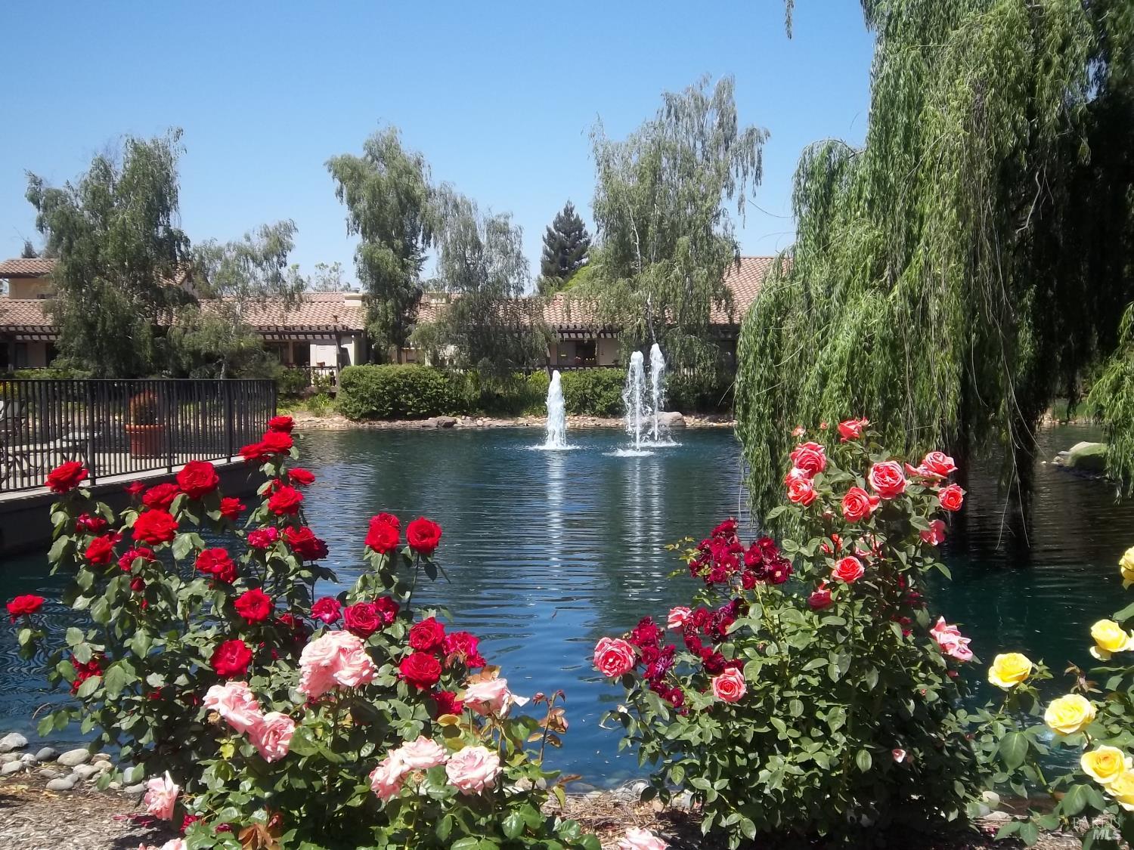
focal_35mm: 35
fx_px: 1147
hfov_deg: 52.6
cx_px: 567
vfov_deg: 40.7
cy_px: 425
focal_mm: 6.17
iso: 64
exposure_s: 1/500
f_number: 3.86
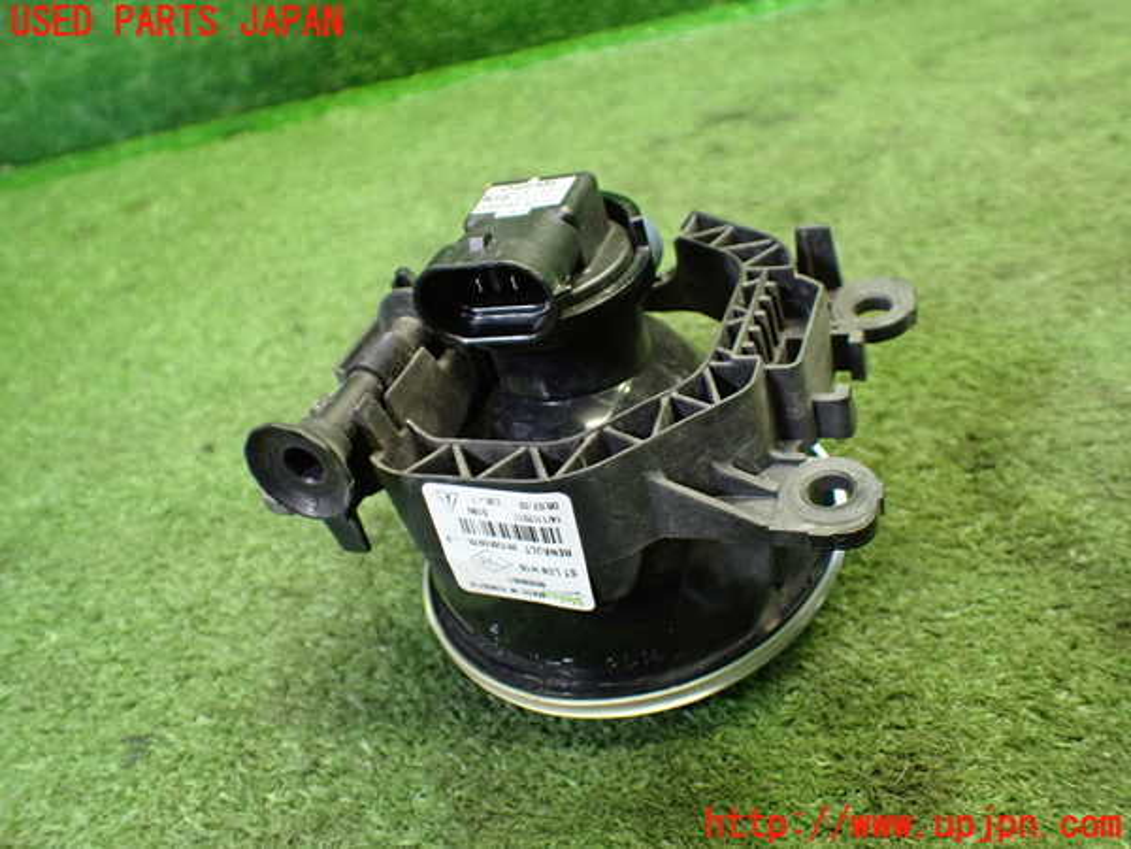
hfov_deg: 60.0
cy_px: 424
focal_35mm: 30
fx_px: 980
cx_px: 566
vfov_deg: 46.8
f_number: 2.3
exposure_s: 1/80
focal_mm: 5.4
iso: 800
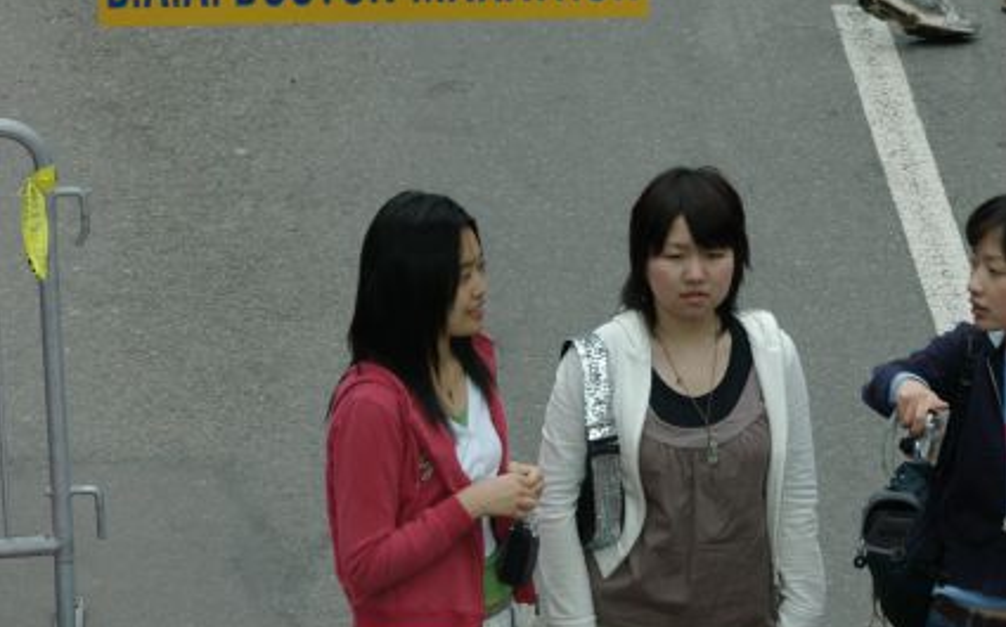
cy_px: 461
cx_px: 503
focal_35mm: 530
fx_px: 14521
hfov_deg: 4.0
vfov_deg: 2.5
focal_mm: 230
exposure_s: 1/400
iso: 400
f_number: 8
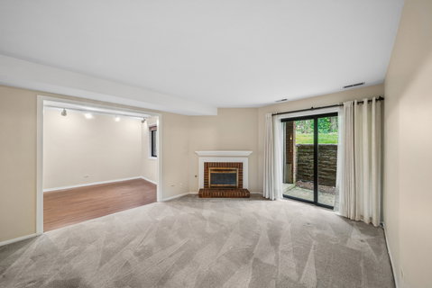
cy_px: 144
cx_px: 216
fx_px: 180
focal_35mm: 15
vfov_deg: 77.4
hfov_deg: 100.4
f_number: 8
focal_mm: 15
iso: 400
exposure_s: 1/3.33
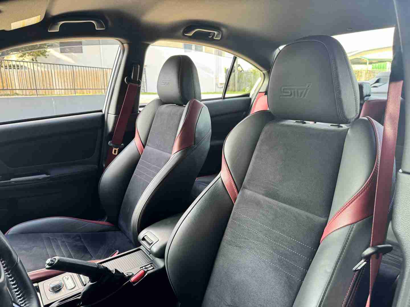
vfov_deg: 56.8
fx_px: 284
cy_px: 154
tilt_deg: -13.3
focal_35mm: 24
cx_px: 205
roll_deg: +0.0
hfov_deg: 71.6
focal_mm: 6.86
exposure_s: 1/121
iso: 125
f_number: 1.78
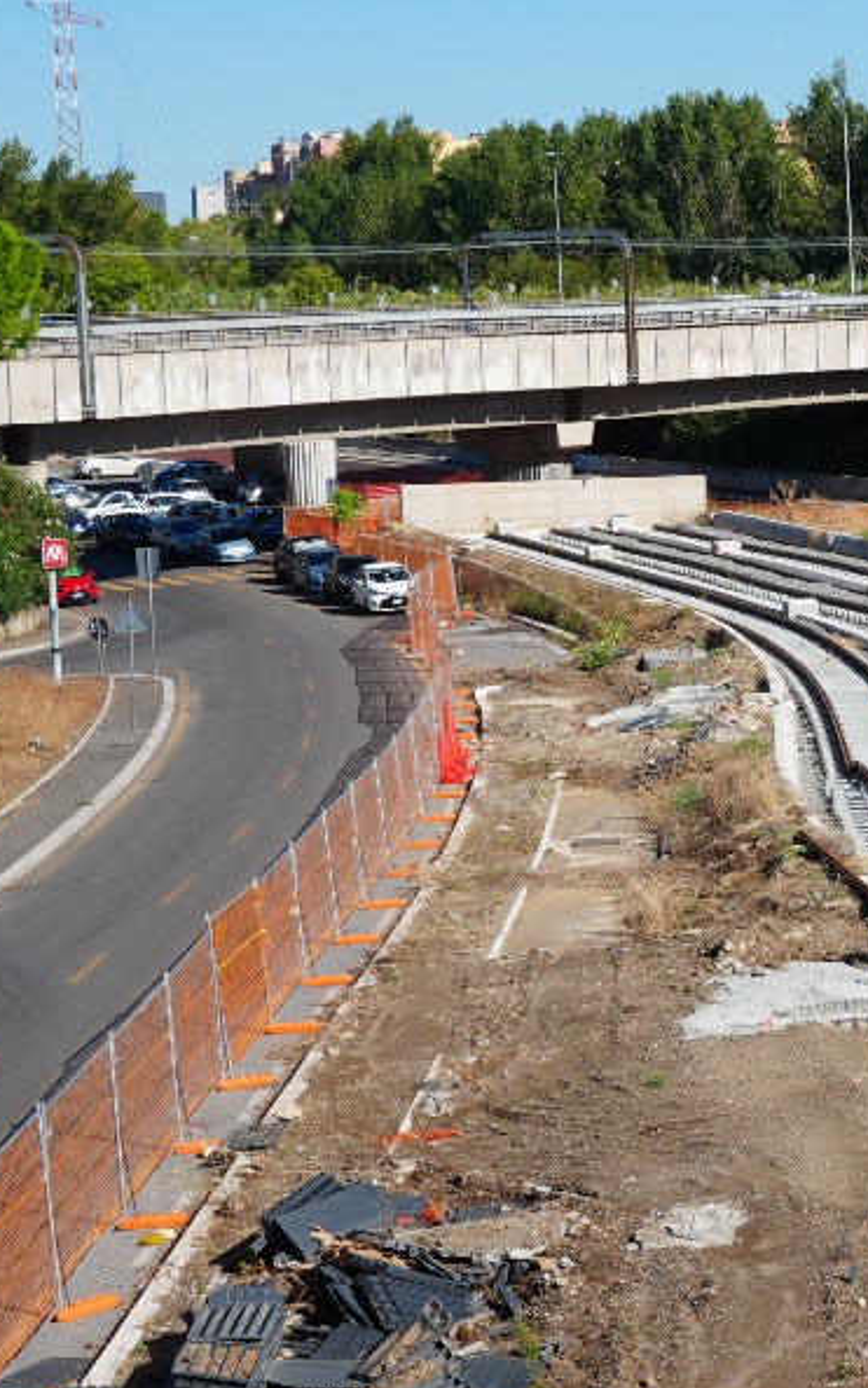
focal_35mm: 99
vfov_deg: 21.0
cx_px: 1144
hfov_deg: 12.8
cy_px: 761
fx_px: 3744
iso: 100
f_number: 11
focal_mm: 32
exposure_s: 1/160
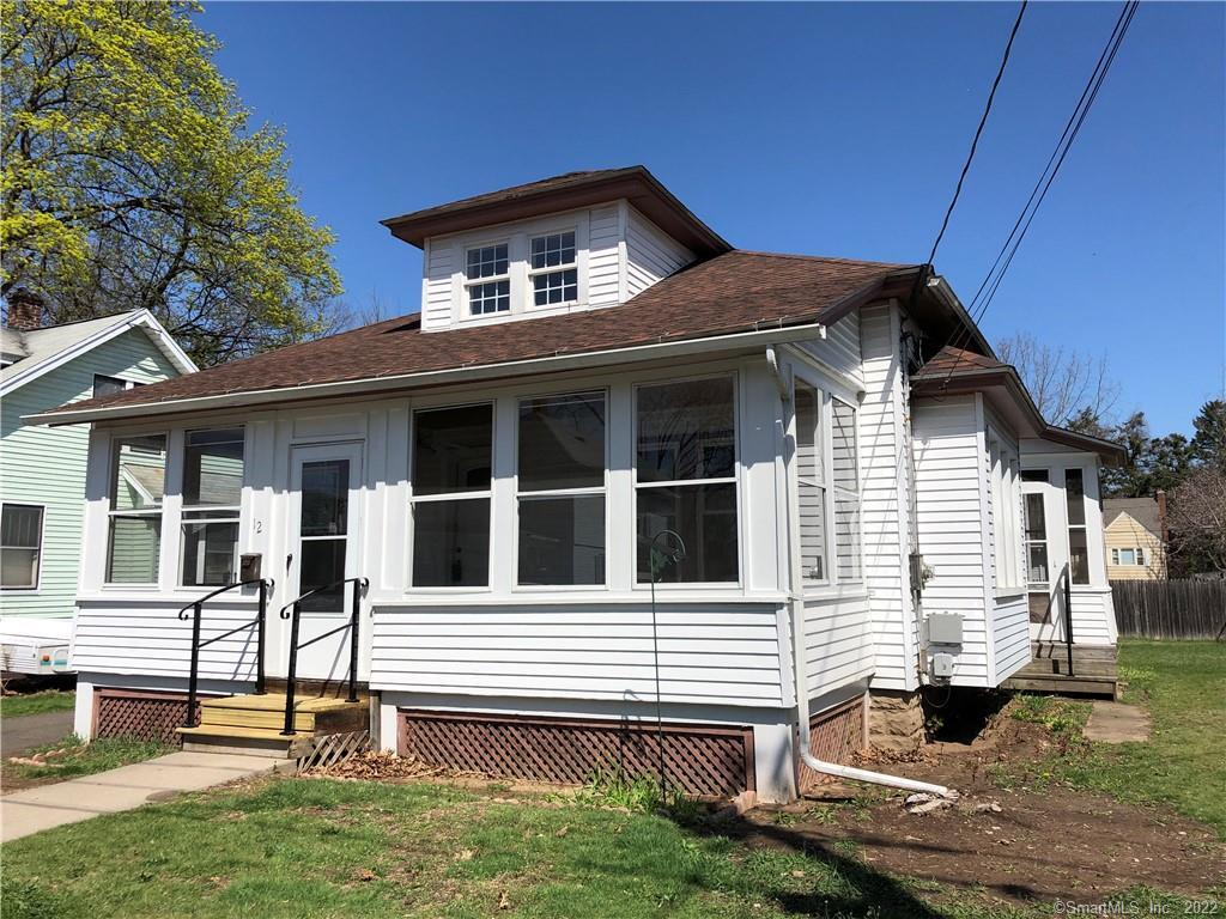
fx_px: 992
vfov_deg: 49.7
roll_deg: +1.4
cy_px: 460
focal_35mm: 28
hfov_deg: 63.4
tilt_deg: +7.9
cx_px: 613
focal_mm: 4
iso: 25
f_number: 1.8
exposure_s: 1/3472
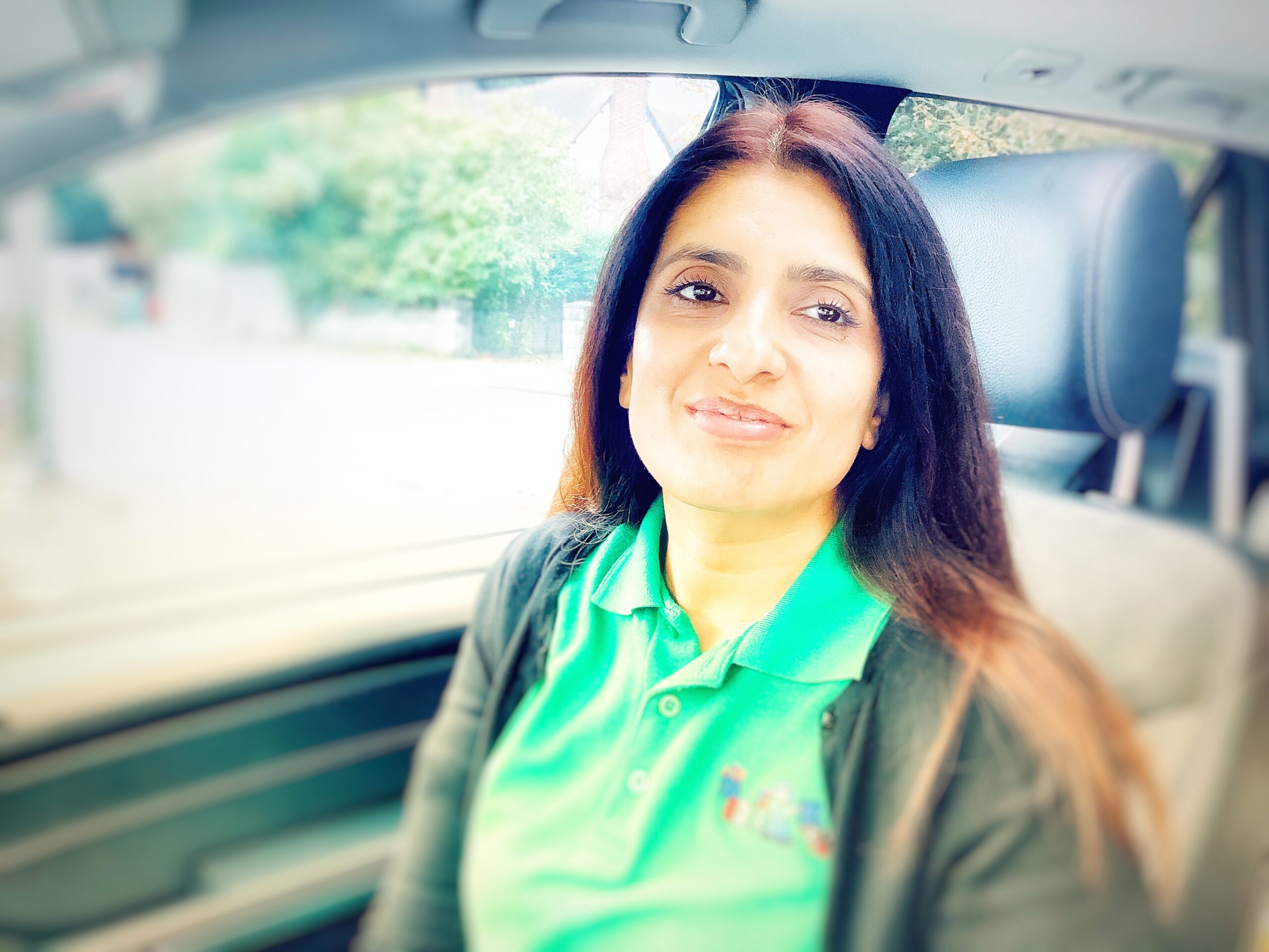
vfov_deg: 45.4
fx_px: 1136
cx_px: 634
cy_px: 476
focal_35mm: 31
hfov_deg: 58.4
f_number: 2.4
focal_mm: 3.3
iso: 80
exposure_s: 1/120
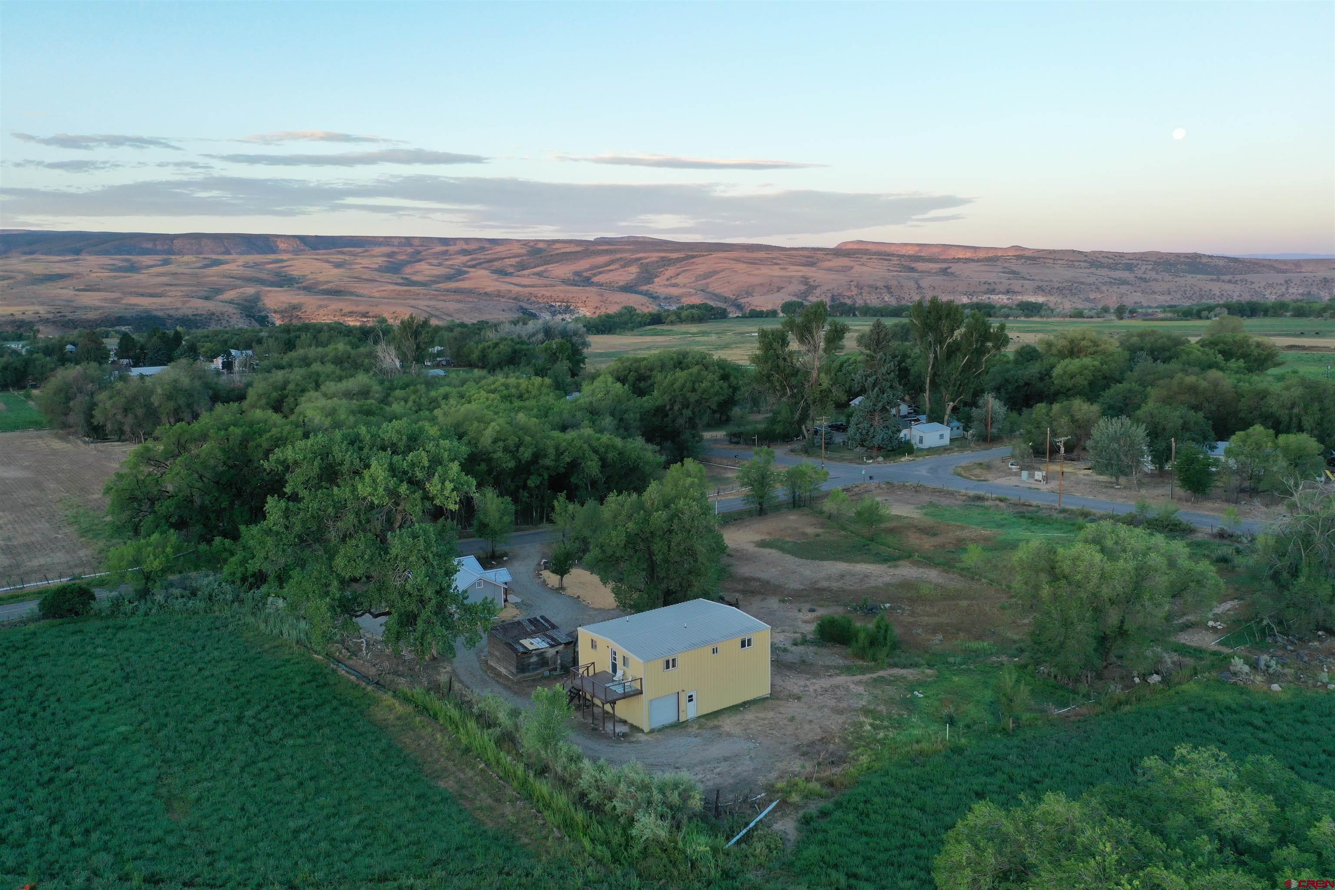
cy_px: 445
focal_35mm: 28
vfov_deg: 46.4
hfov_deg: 65.5
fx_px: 1038
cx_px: 668
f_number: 3.5
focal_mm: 10.26
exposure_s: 1/100
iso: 100
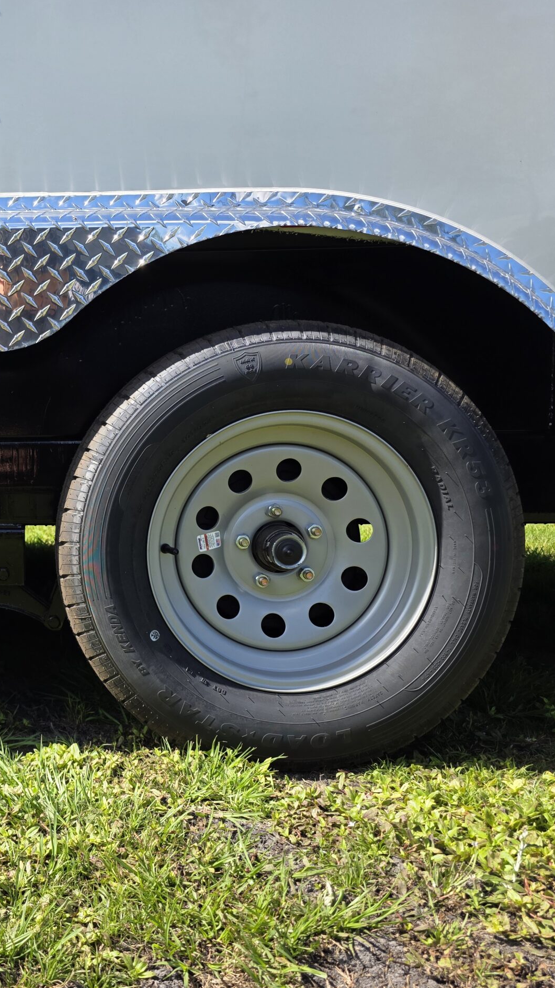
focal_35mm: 34
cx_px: 9
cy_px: 492
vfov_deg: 58.0
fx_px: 890
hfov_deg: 32.1
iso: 80
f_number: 1.7
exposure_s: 1/2745
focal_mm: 6.3
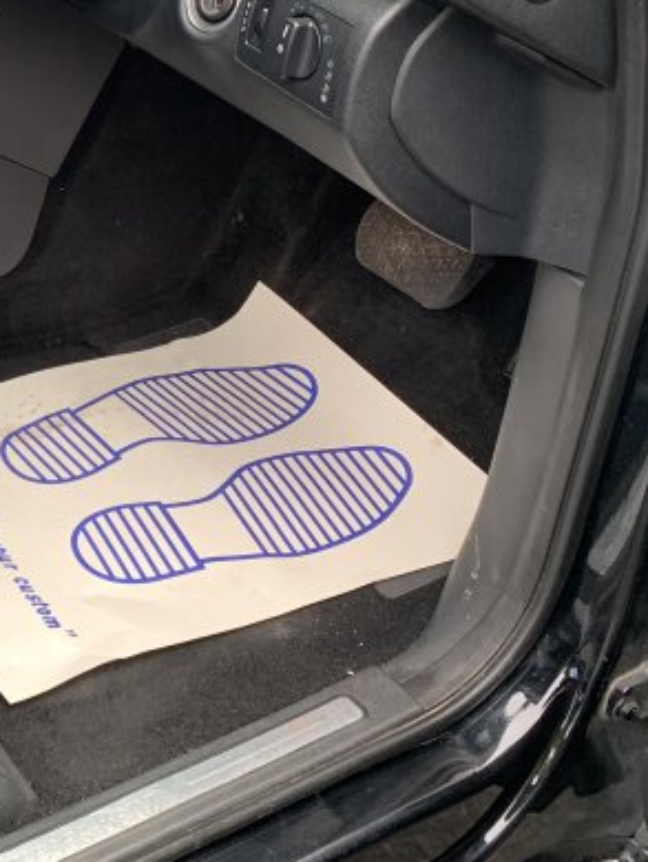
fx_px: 1496
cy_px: 180
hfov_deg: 22.5
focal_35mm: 60
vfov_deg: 31.4
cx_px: -133
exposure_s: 1/76
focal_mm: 4.25
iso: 100
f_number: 1.8
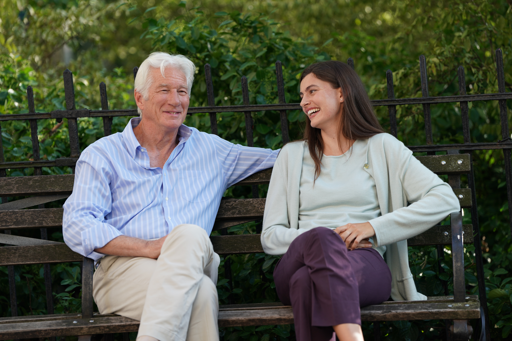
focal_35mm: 165
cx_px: 256
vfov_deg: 8.3
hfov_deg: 12.5
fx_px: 2346
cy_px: 170
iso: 200
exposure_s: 1/250
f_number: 3.5
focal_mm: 165
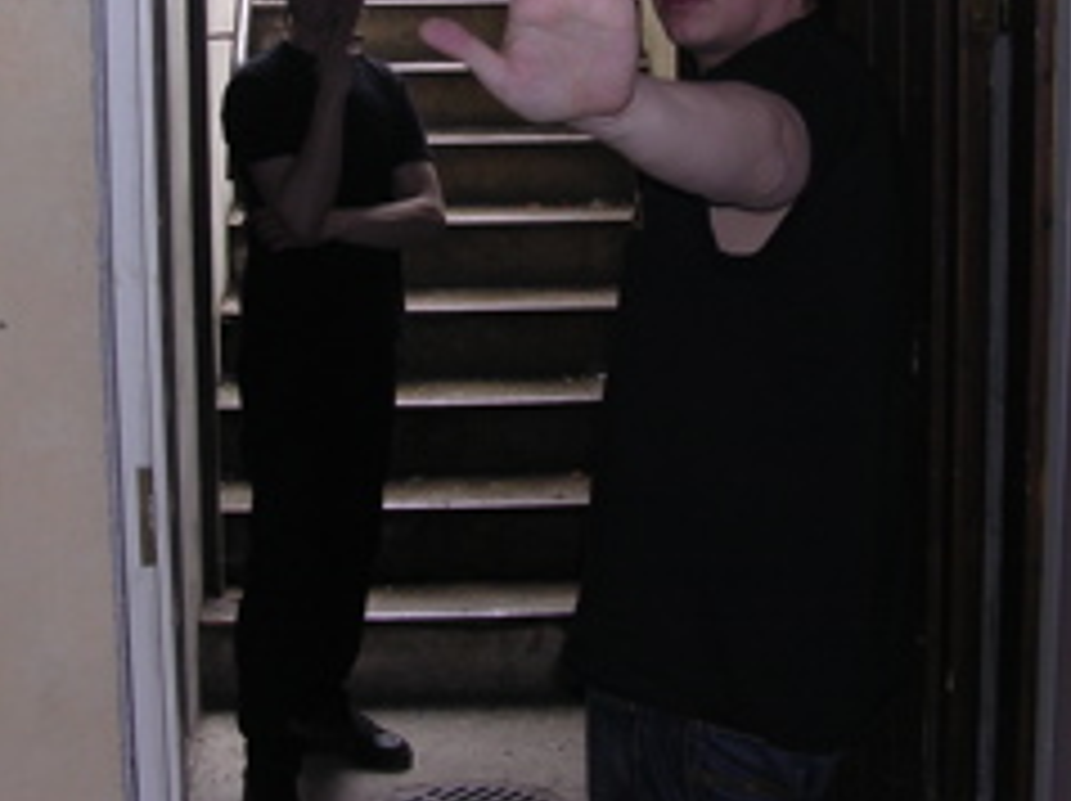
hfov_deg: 30.3
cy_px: 184
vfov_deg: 22.6
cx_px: 536
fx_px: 1978
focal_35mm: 64
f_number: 2.8
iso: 100
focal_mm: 5.8
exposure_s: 1/60.1
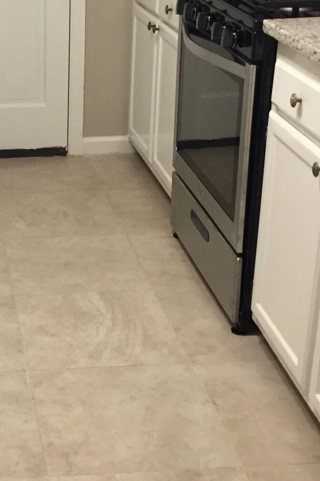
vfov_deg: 29.2
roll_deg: +3.0
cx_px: -27
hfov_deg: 19.0
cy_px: 203
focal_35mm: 69
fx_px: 920
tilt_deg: -22.8
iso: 125
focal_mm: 4.15
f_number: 2.2
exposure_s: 1/30
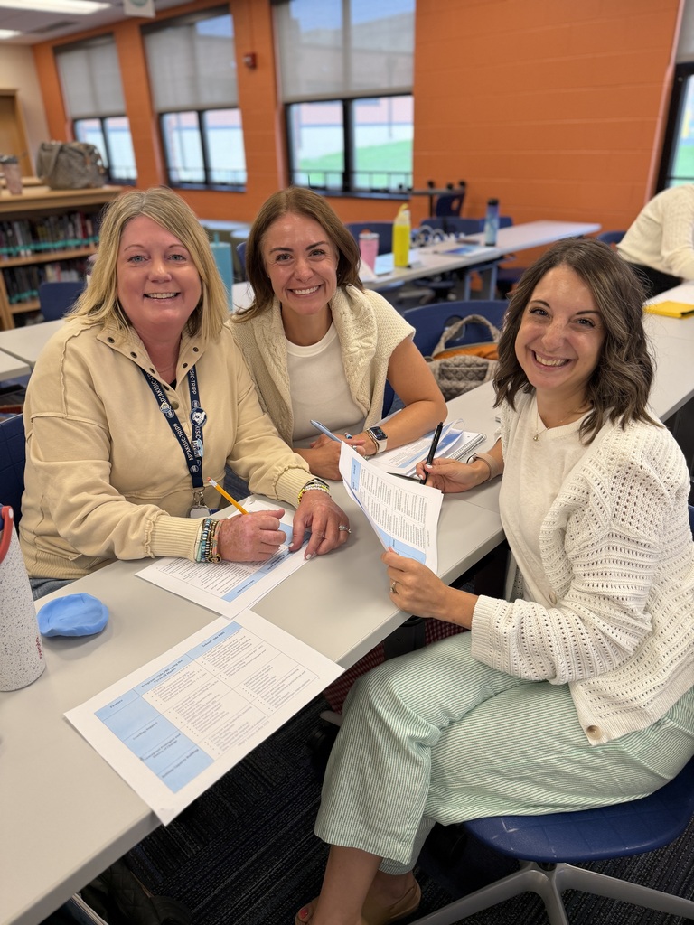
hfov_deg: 56.8
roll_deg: +1.6
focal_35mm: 24
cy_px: 462
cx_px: 347
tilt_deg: -25.7
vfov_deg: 71.6
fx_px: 642
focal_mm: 6.76
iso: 160
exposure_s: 1/120
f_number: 1.78
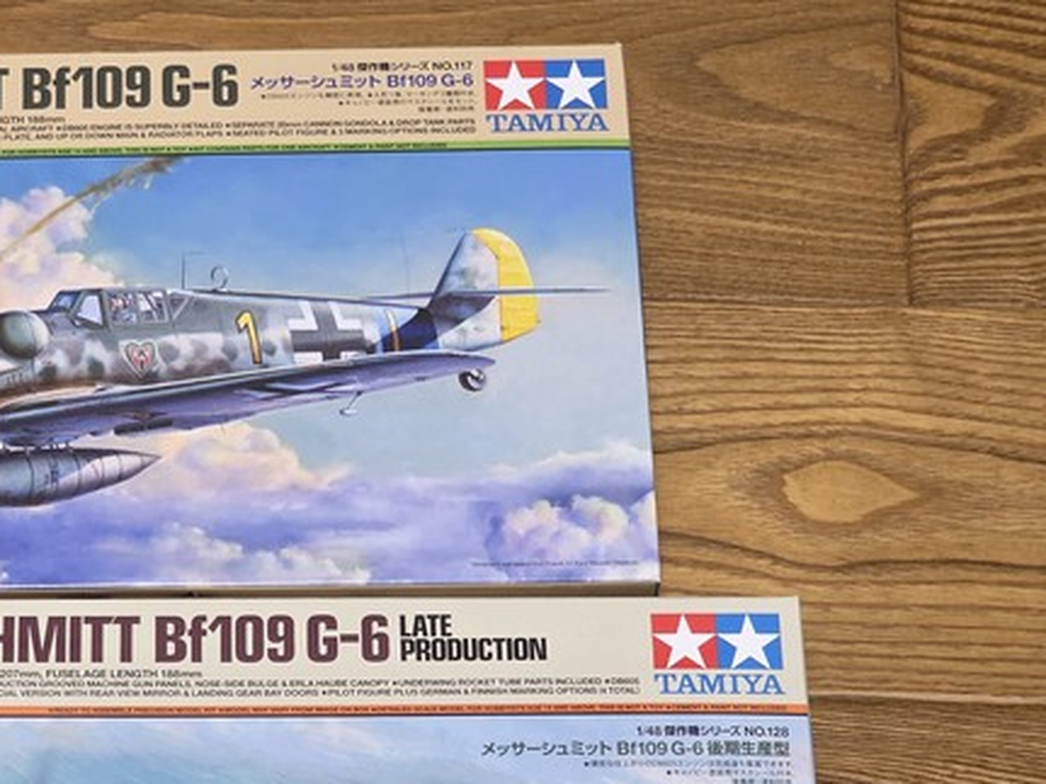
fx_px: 3776
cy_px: 608
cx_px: 265
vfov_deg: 11.8
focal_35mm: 125
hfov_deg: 15.7
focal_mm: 7.9
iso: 500
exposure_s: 1/120
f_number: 2.4
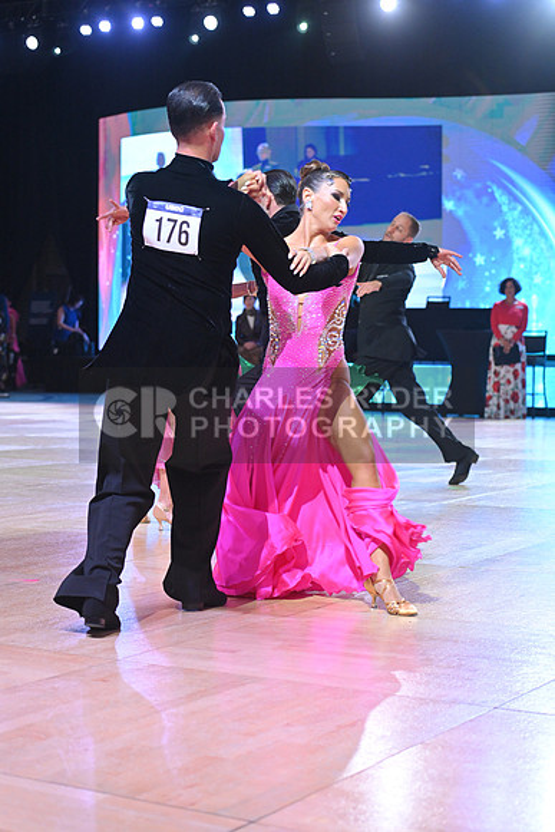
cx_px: 278
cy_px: 416
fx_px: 1618
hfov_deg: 19.5
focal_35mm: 70
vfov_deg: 28.8
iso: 2000
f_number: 4
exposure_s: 1/250
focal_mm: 70
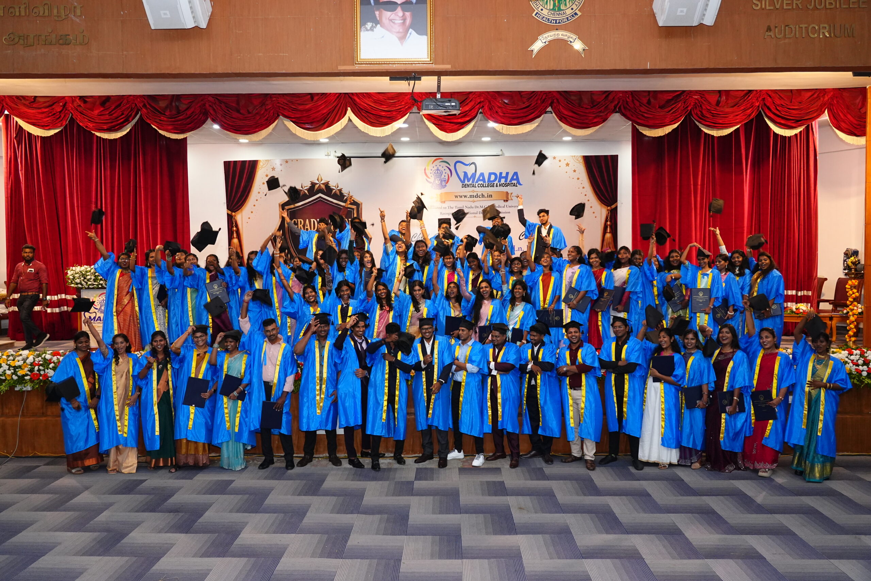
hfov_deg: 65.5
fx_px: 677
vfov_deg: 46.4
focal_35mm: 28
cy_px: 290
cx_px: 436
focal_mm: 28
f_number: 5.6
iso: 3200
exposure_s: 1/125
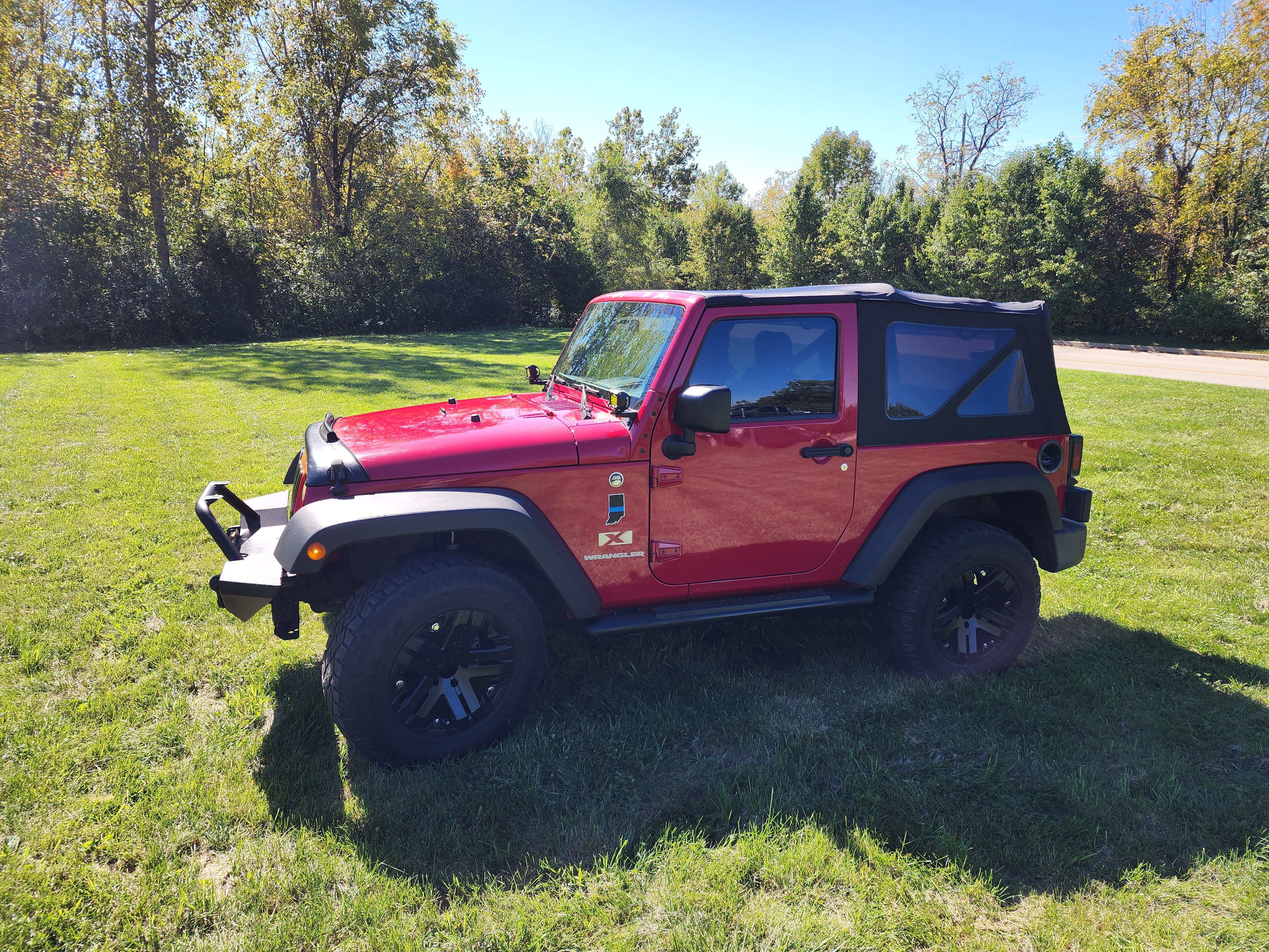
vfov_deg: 58.9
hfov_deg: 73.9
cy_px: 476
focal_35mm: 23
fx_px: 843
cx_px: 634
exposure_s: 1/385
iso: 12
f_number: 1.8
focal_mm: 6.4
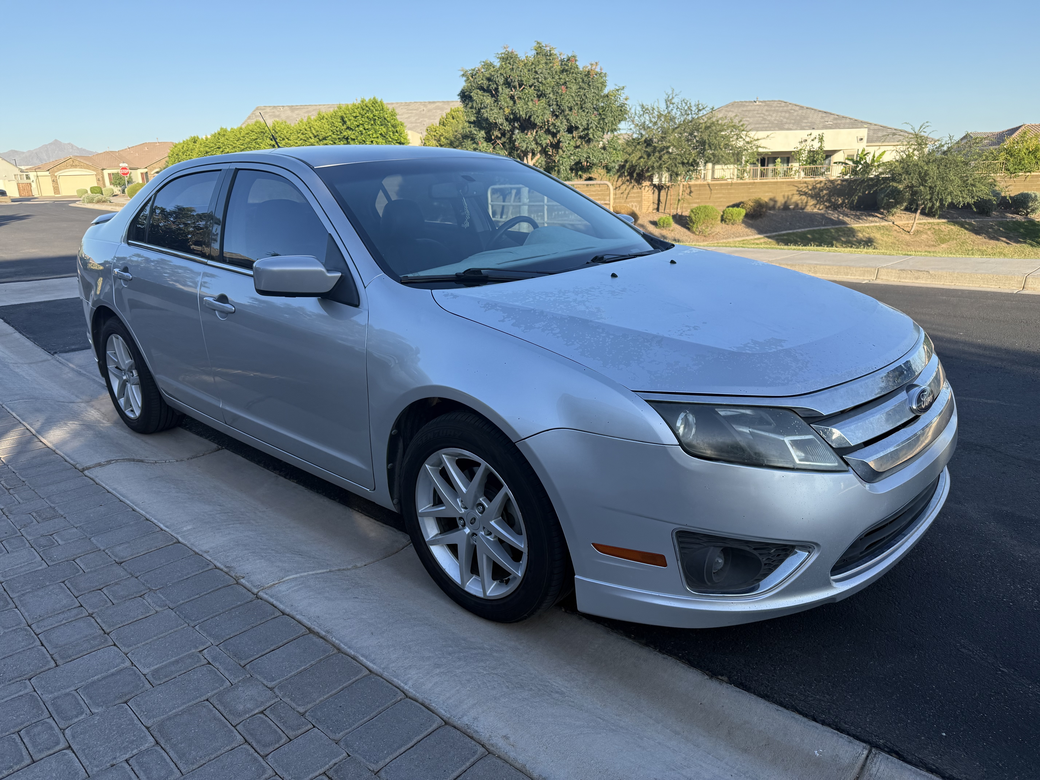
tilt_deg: -15.9
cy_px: 390
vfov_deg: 56.8
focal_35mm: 24
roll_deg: +1.5
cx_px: 520
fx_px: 721
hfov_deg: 71.6
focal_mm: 6.76
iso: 100
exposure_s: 1/1493
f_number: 1.78
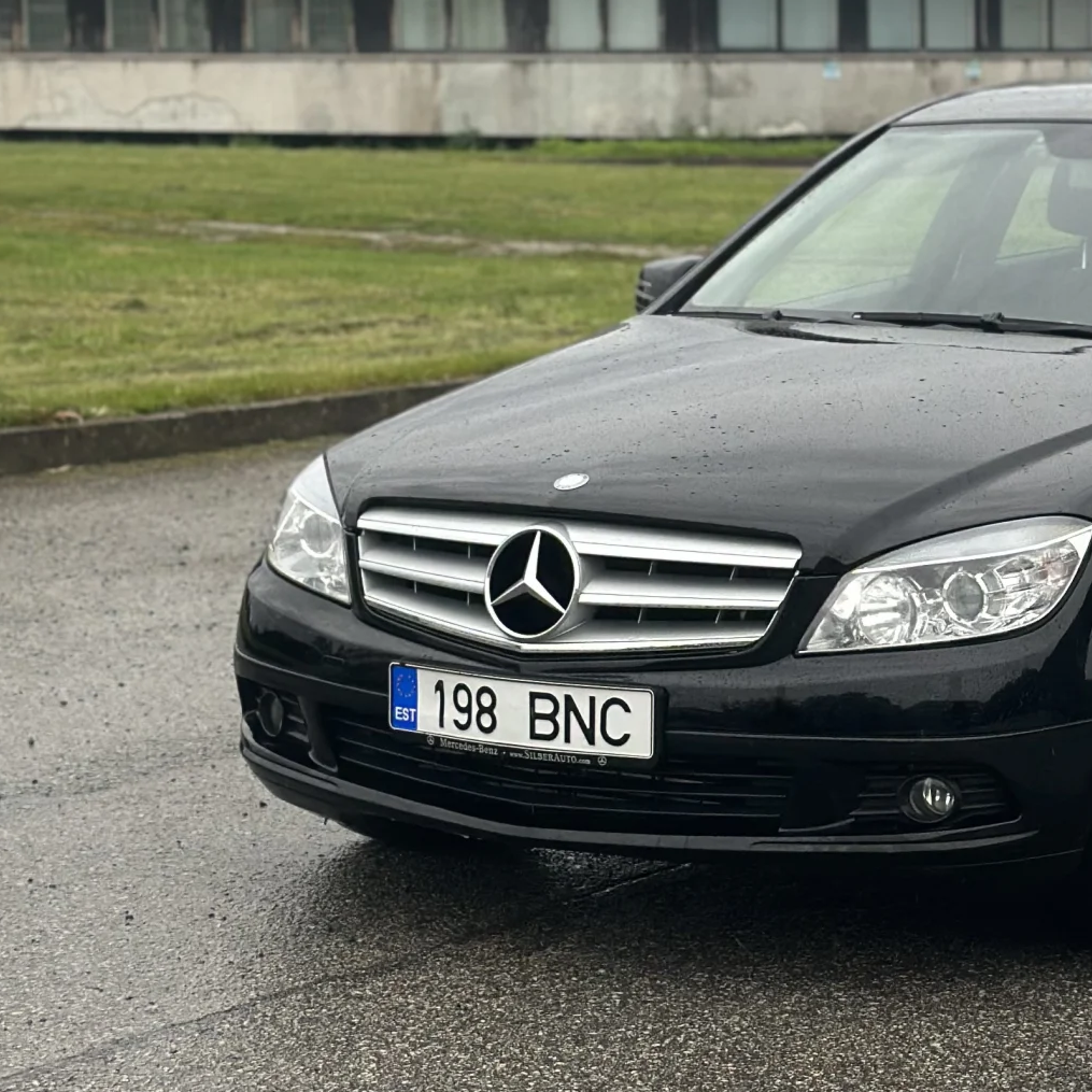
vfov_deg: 16.3
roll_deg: -0.1
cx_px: 1002
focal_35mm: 107
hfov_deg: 16.1
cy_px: 428
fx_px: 3819
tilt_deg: -5.9
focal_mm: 6.86
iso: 80
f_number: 1.78
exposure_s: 1/446
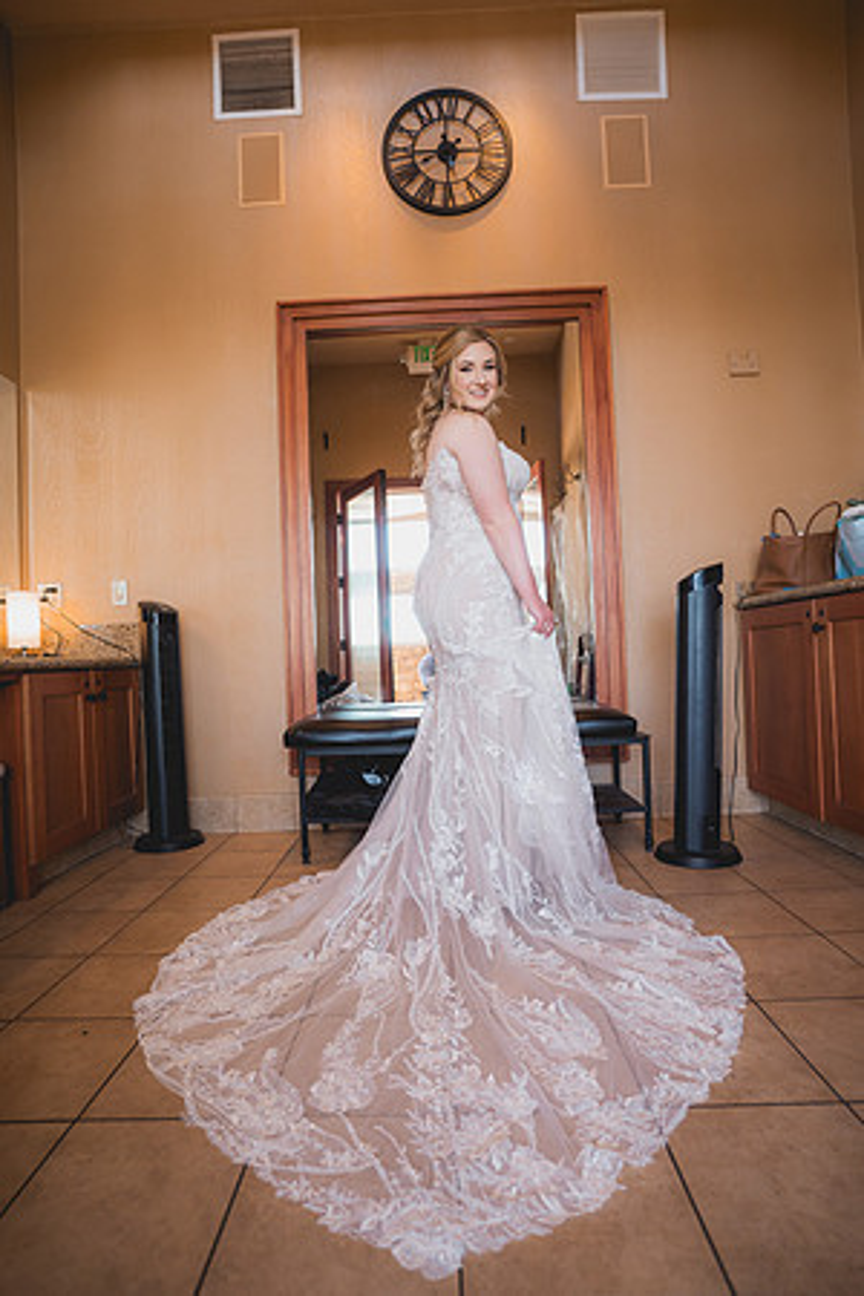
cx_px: 432
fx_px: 648
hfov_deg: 67.4
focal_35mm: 18
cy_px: 648
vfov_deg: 90.0
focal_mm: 18
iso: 1250
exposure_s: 1/320
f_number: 2.8
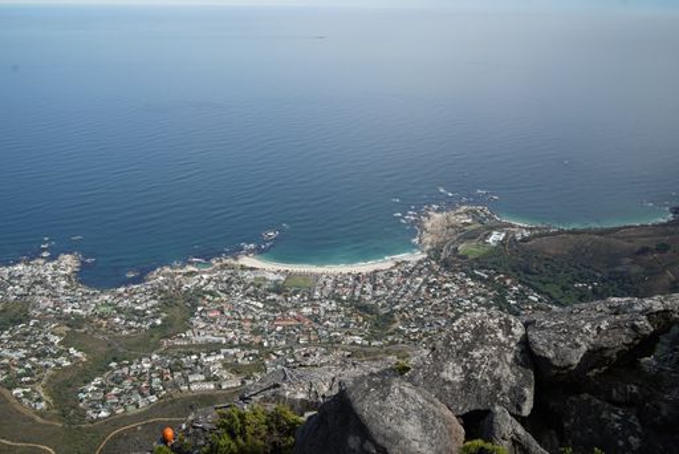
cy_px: 227
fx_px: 660
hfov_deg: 54.4
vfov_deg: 37.9
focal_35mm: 35
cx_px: 340
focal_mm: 35
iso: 50
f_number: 8
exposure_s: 1/160
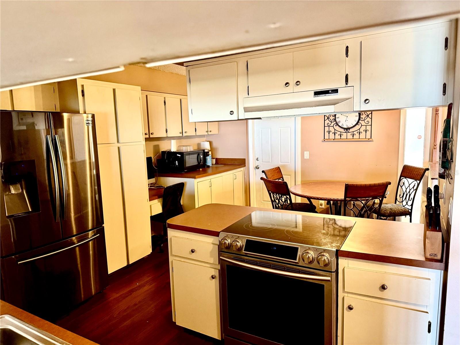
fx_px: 319
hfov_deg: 71.6
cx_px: 230
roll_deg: +1.8
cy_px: 172
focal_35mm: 24
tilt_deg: -7.9
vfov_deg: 56.8
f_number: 1.78
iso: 400
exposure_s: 1/60
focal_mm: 6.76
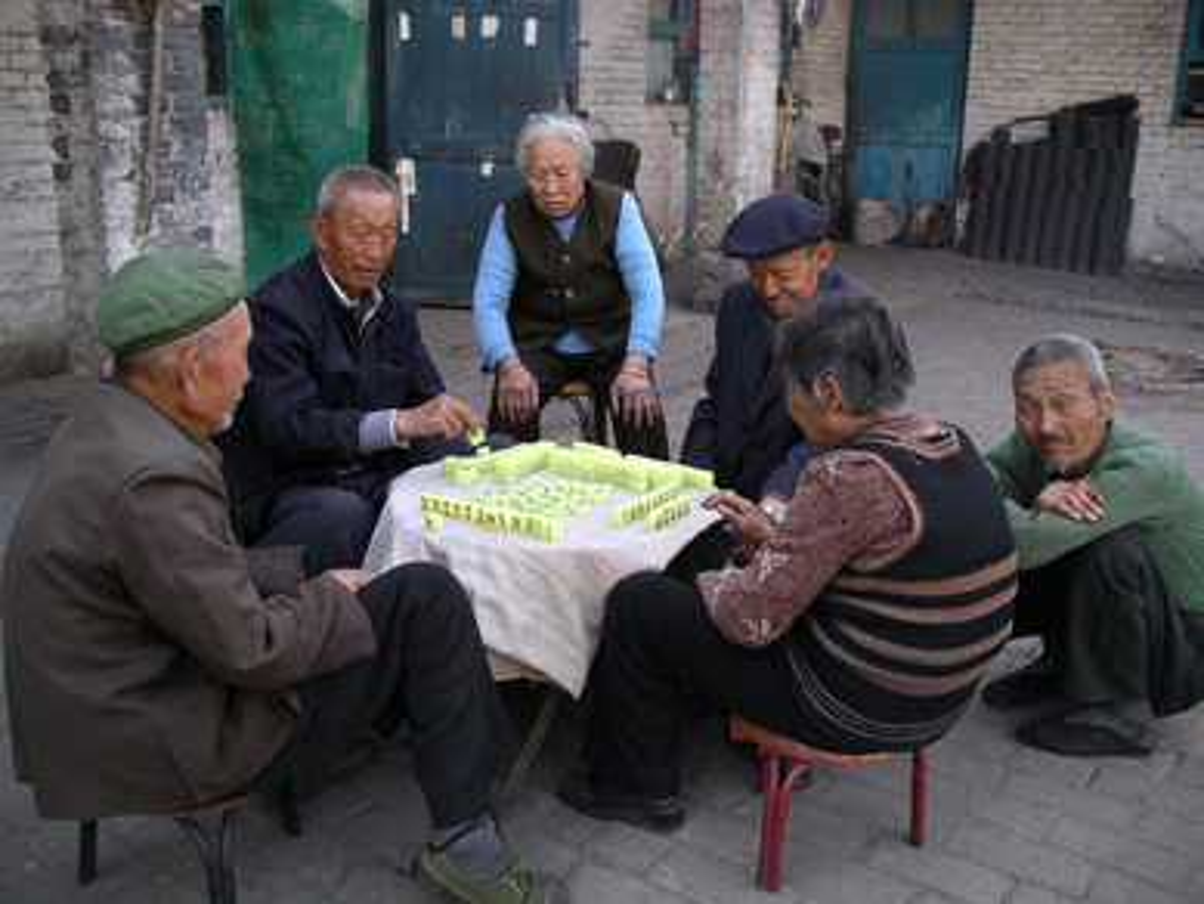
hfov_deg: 50.1
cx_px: 602
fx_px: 1287
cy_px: 452
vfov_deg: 38.7
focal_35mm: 37
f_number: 2.8
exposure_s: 1/115
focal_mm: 7.8
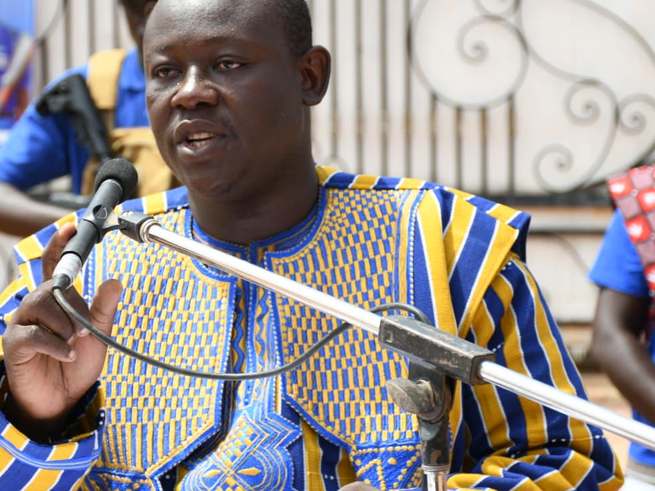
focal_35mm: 148
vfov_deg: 10.0
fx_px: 2800
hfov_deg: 13.3
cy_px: 201
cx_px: 253
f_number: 5
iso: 100
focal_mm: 62
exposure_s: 1/320
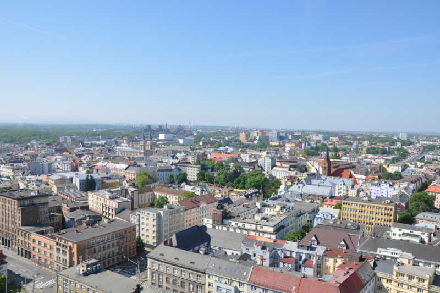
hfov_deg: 67.4
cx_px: 220
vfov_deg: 47.9
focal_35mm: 27
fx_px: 330
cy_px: 146
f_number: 9
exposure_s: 1/320
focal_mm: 18
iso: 200
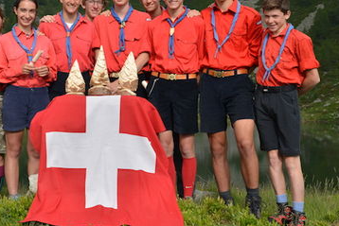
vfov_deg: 17.7
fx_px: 725
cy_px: 68
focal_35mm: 77
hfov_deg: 26.1
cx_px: 96
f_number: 13
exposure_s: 1/640
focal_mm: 46
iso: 500
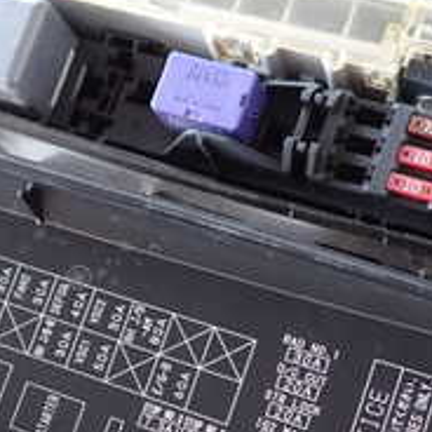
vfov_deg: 23.9
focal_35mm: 72
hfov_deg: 23.7
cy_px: 286
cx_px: 99
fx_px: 1017
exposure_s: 1/60
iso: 160
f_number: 2
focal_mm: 4.5
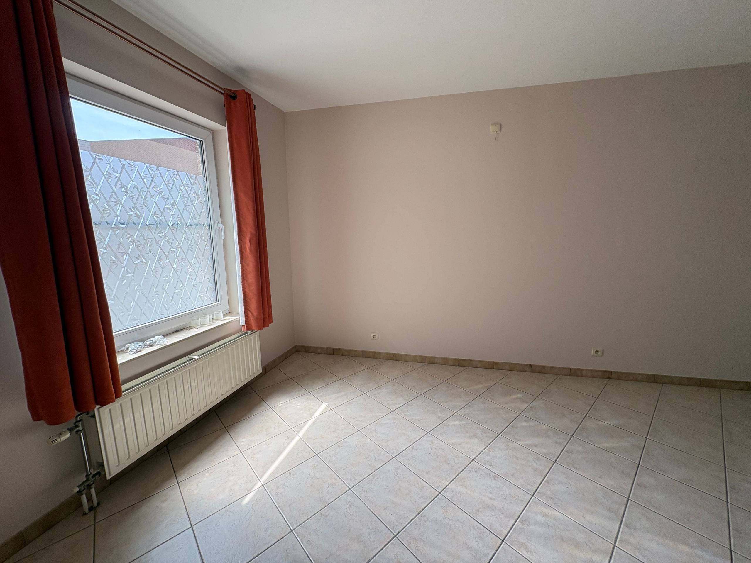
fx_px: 304
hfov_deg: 102.1
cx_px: 376
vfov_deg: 85.7
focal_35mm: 14
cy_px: 282
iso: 64
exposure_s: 1/133
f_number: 2.2
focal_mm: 2.22
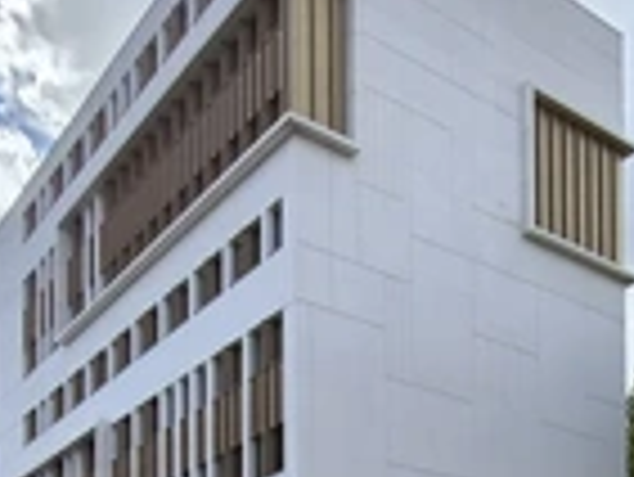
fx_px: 898
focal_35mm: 49
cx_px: 506
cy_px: 716
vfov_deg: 23.7
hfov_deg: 37.5
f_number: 2.2
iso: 100
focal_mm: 2.2
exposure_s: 1/5760
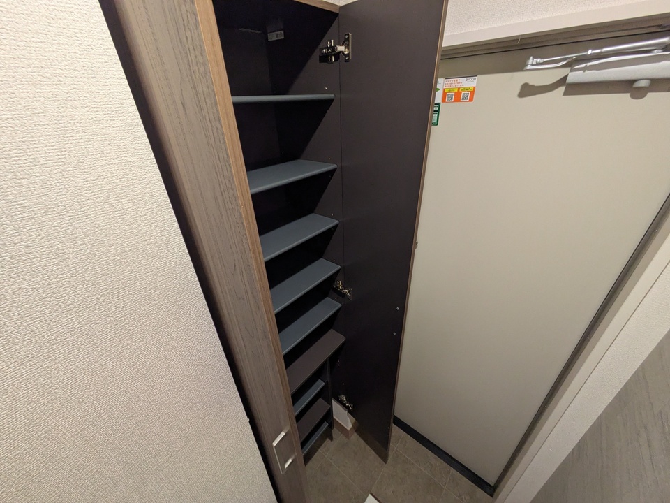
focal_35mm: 14
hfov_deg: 102.1
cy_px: 252
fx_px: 271
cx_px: 335
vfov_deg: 85.7
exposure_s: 1/40
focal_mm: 1.83
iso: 275
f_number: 2.2
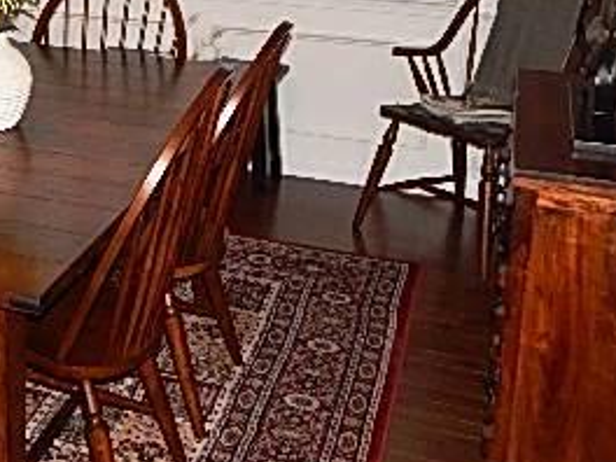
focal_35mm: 68
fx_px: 1210
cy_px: 12
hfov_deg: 25.9
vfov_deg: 21.0
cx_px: -96
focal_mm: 5.1
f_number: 3.2
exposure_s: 1/30
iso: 200
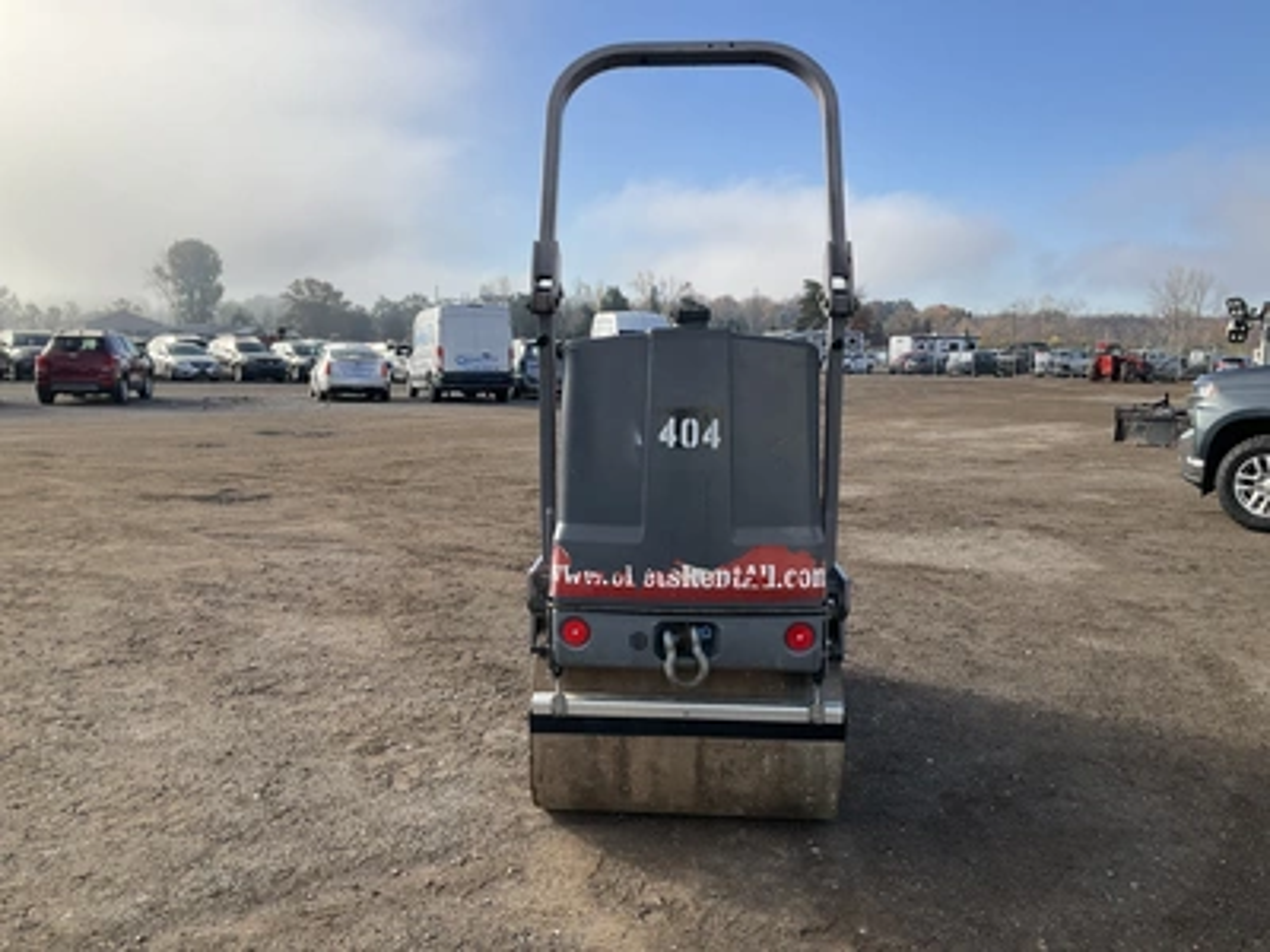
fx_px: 1064
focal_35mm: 29
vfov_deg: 48.2
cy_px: 476
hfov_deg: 61.7
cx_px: 635
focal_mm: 3
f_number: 1.8
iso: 25
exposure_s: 1/1490
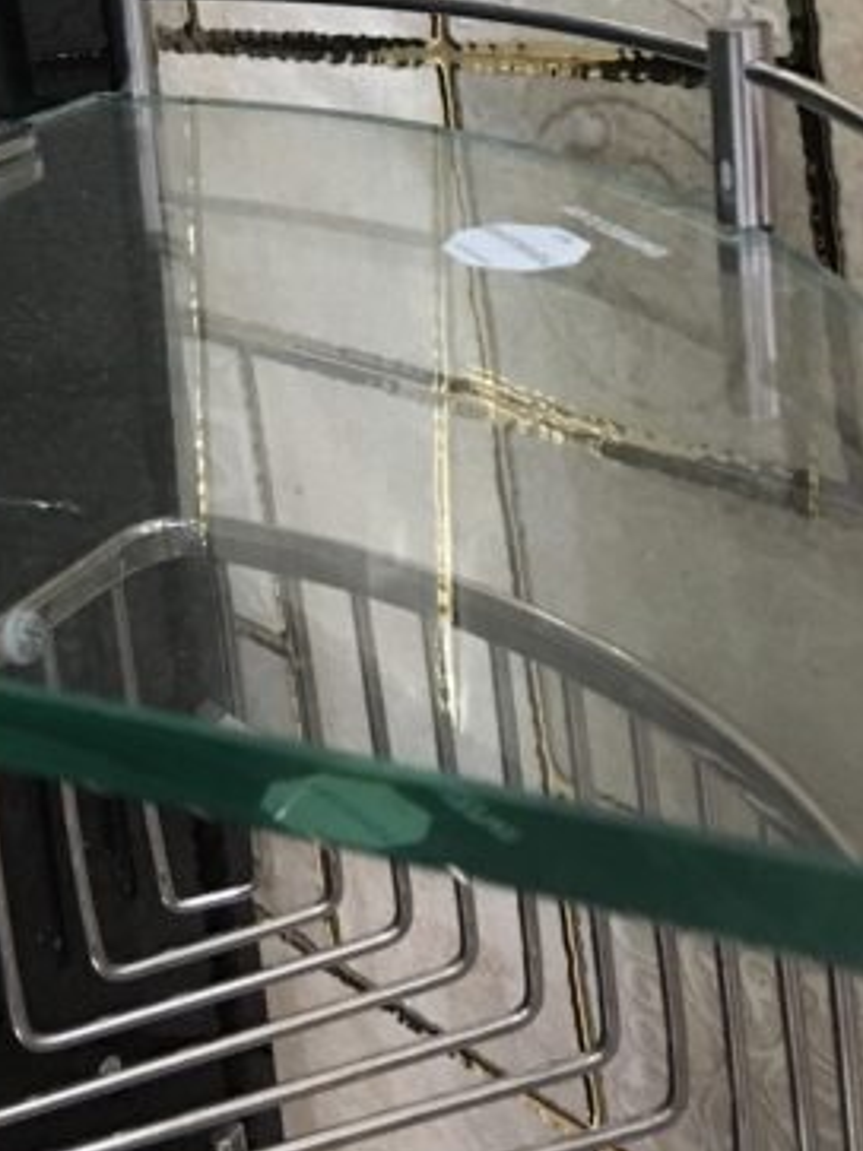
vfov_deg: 28.8
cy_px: 63
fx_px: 2129
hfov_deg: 22.7
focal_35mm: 64
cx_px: 197
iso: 160
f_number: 2.2
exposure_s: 1/8
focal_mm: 4.15
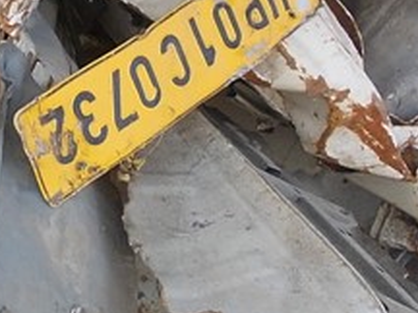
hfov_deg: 22.7
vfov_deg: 17.6
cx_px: 4
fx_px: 1002
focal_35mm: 83
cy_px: 52
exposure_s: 1/160
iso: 80
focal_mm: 4
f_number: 2.7
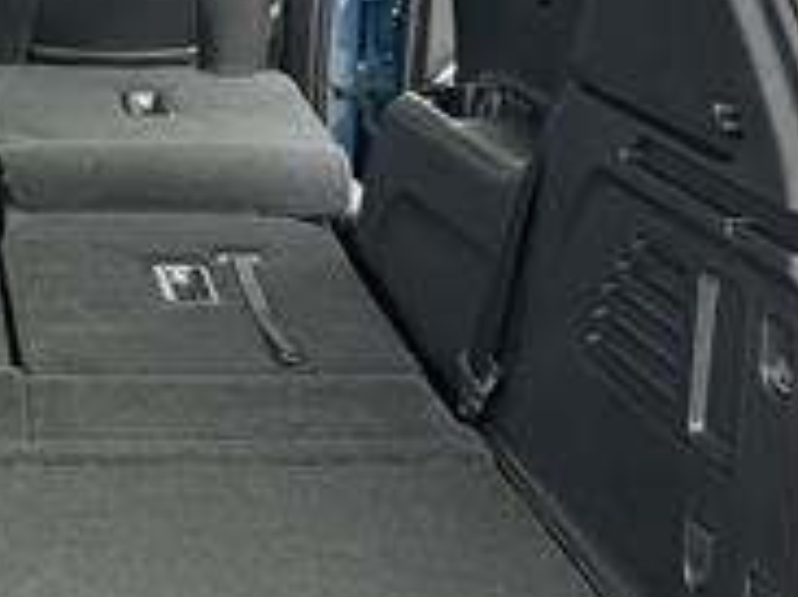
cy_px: 244
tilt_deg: -15.7
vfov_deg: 17.5
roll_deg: -1.0
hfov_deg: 22.1
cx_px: -61
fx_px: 1935
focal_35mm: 84
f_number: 1.78
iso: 125
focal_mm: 6.86
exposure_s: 1/121
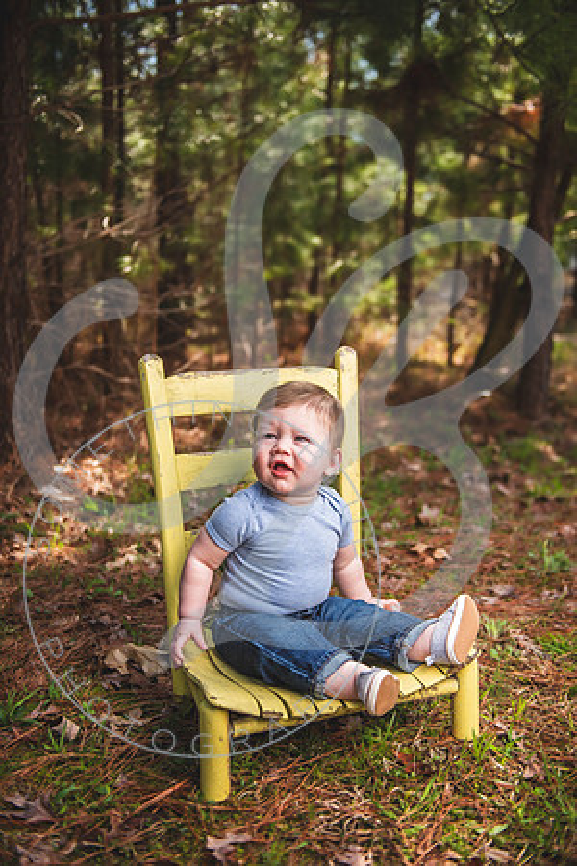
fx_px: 841
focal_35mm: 35
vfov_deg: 54.4
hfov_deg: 37.9
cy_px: 433
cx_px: 288
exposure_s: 1/640
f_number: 2.8
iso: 100
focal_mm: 35
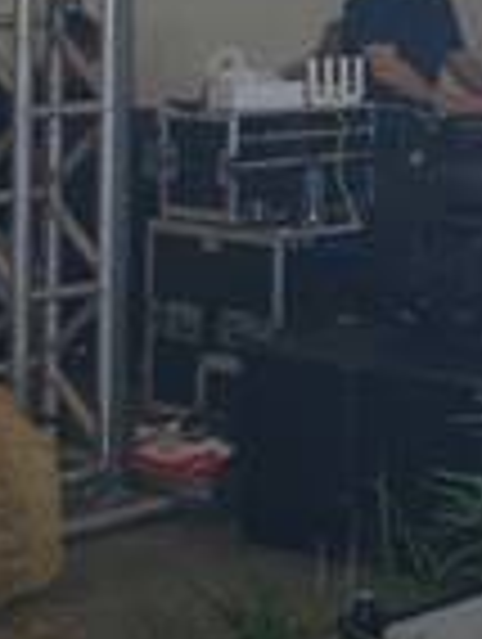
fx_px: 3962
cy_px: -176
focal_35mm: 214
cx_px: 1302
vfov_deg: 9.1
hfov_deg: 6.5
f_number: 4.5
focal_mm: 35
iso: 400
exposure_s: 1/125
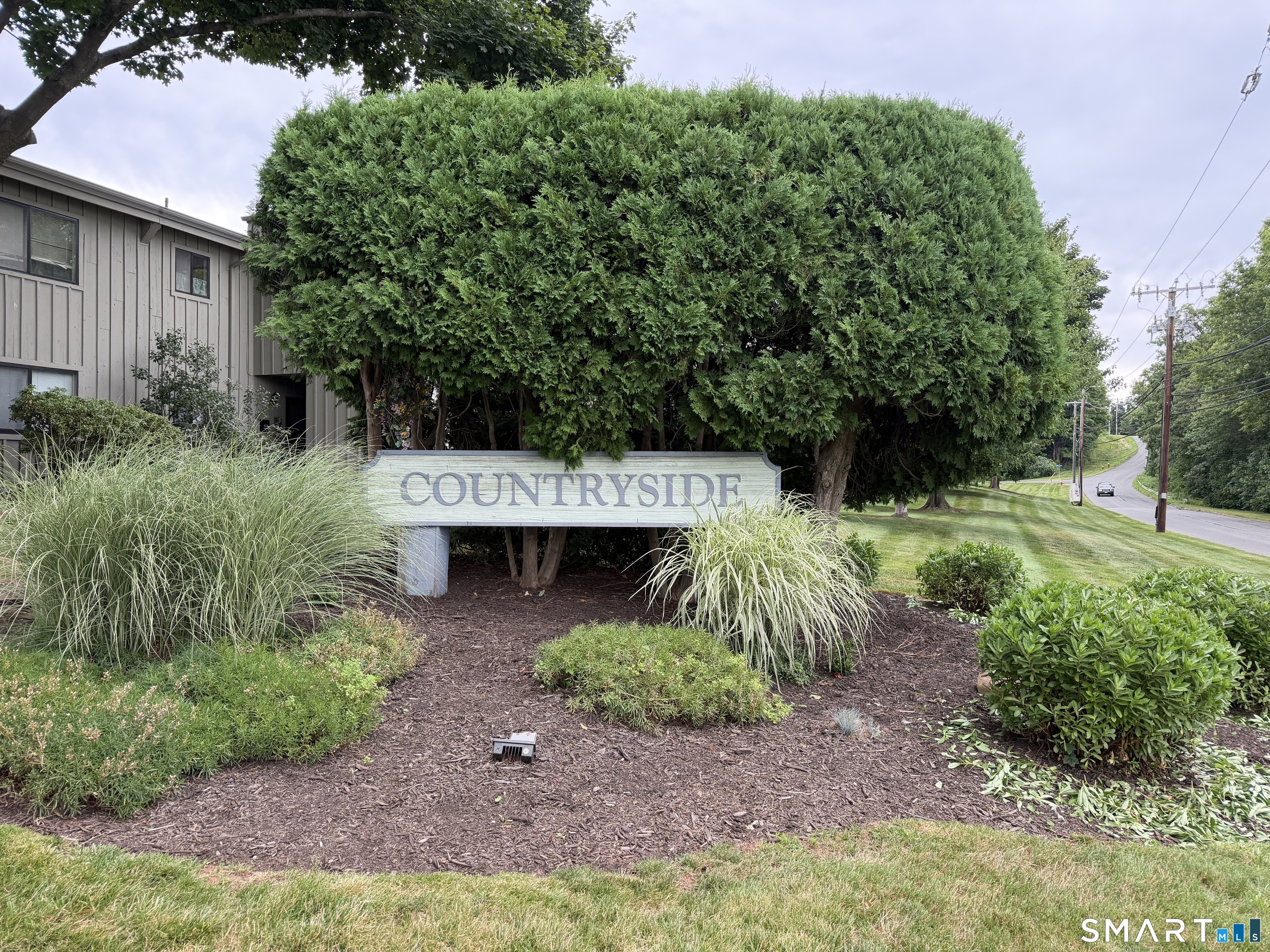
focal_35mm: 24
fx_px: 881
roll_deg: -0.4
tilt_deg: +0.0
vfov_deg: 56.8
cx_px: 635
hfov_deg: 71.6
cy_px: 476
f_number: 1.78
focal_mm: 6.76
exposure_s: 1/555
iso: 100
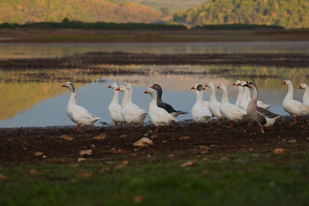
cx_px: 154
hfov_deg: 13.4
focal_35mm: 153
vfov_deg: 9.0
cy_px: 103
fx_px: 1313
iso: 100
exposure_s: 1/400
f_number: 2.8
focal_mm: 102
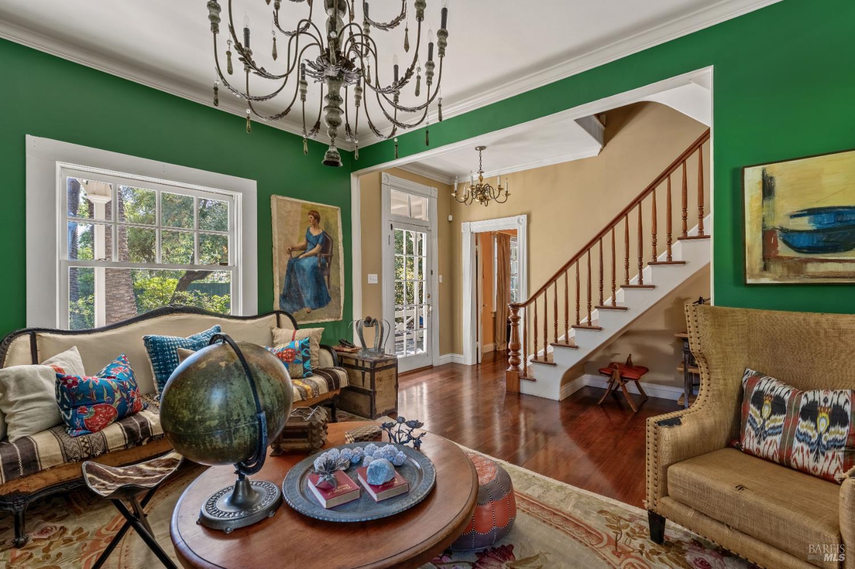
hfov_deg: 96.8
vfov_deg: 73.7
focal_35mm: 16
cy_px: 284
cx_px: 428
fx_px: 380
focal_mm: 16
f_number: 7.1
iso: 400
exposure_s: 1/200
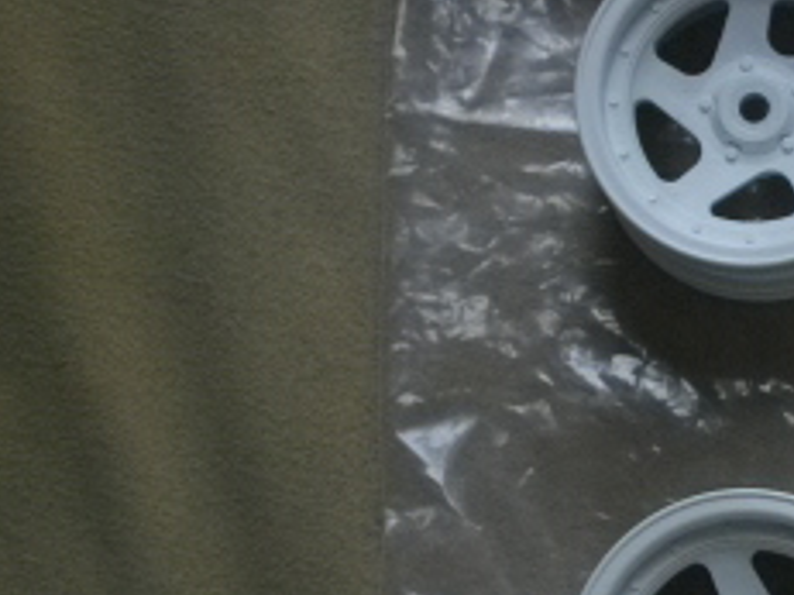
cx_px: 966
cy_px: 289
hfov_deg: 16.9
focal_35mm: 111
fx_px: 2545
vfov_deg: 13.3
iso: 200
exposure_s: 1/80
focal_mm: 7.1
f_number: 3.2
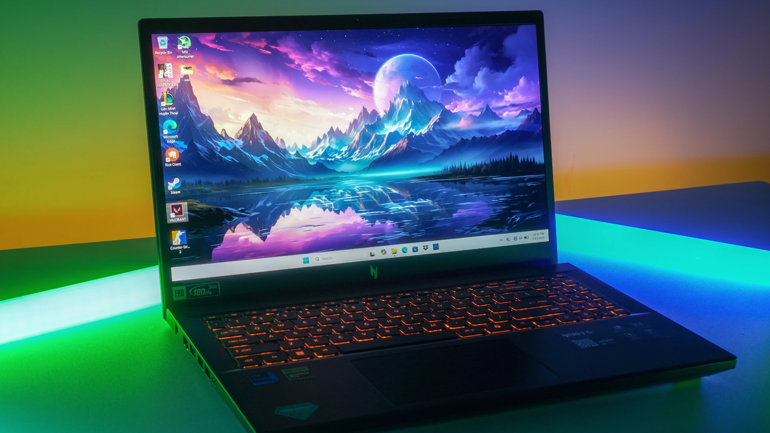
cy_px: 237
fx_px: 1134
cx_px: 382
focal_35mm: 56
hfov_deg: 37.5
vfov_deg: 21.6
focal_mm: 35
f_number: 7.1
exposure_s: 1/2
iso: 100
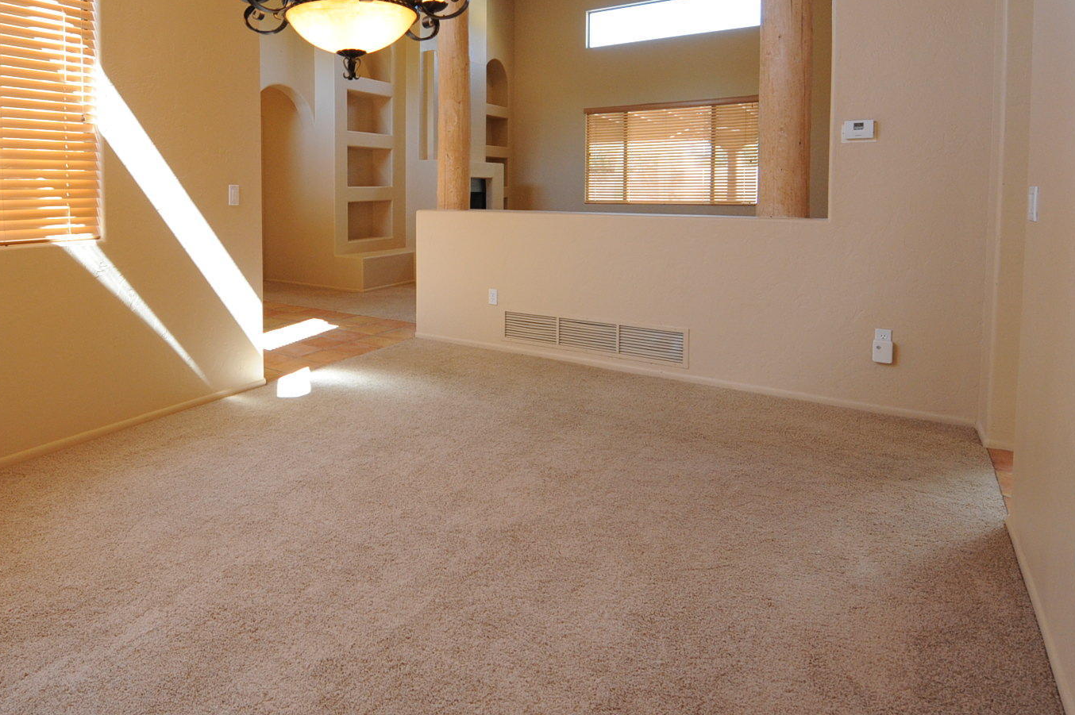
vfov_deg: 55.5
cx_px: 366
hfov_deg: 76.3
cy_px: 217
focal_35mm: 22
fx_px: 657
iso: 1600
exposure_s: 1/160
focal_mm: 14
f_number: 6.3
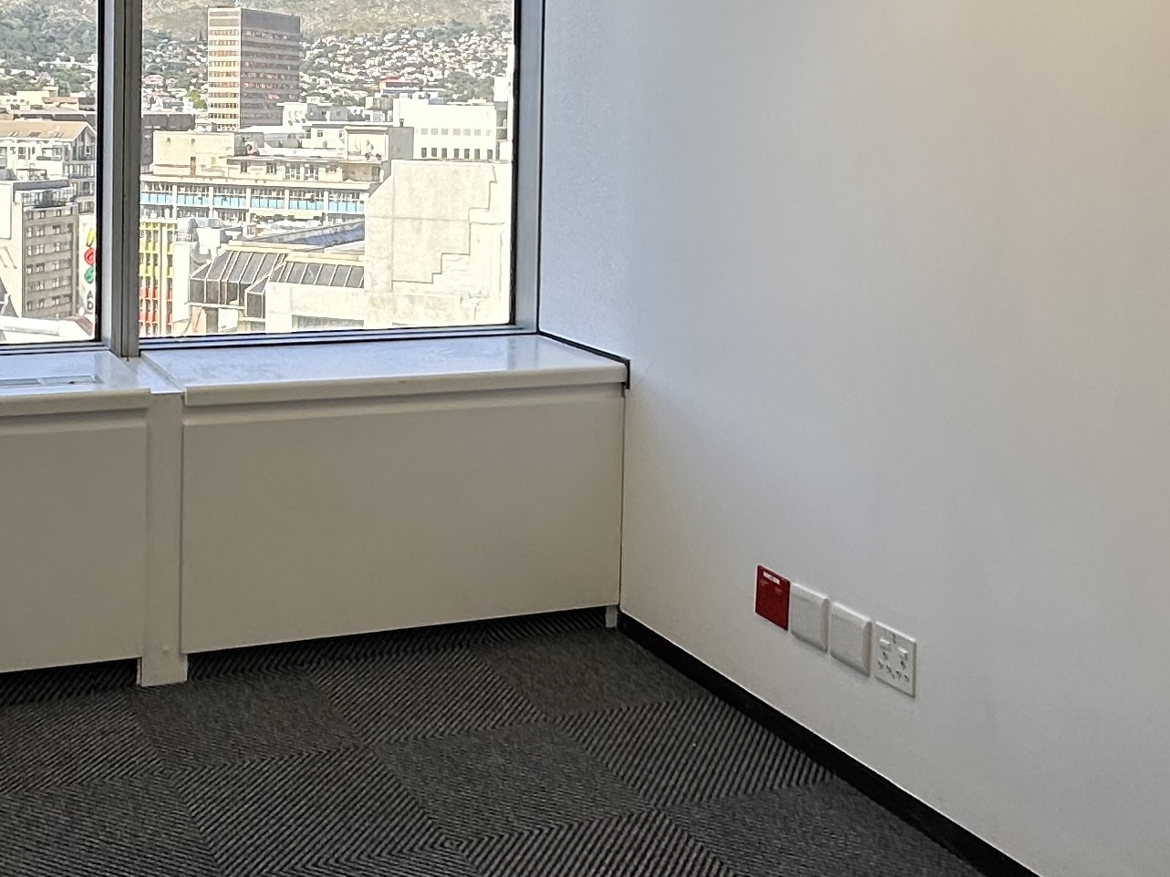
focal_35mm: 44
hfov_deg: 41.9
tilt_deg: -1.8
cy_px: 154
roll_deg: -0.3
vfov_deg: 31.9
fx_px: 1487
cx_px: 315
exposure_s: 1/265
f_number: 2.2
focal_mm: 2.22
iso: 40
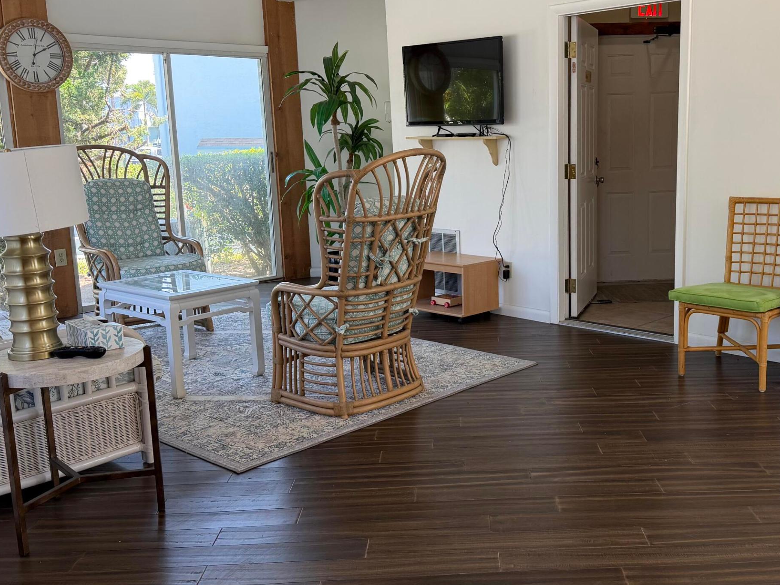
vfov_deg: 37.7
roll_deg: +2.5
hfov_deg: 48.4
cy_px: 282
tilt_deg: -9.5
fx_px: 856
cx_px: 498
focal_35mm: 38
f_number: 1.78
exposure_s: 1/154
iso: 100
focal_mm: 6.76
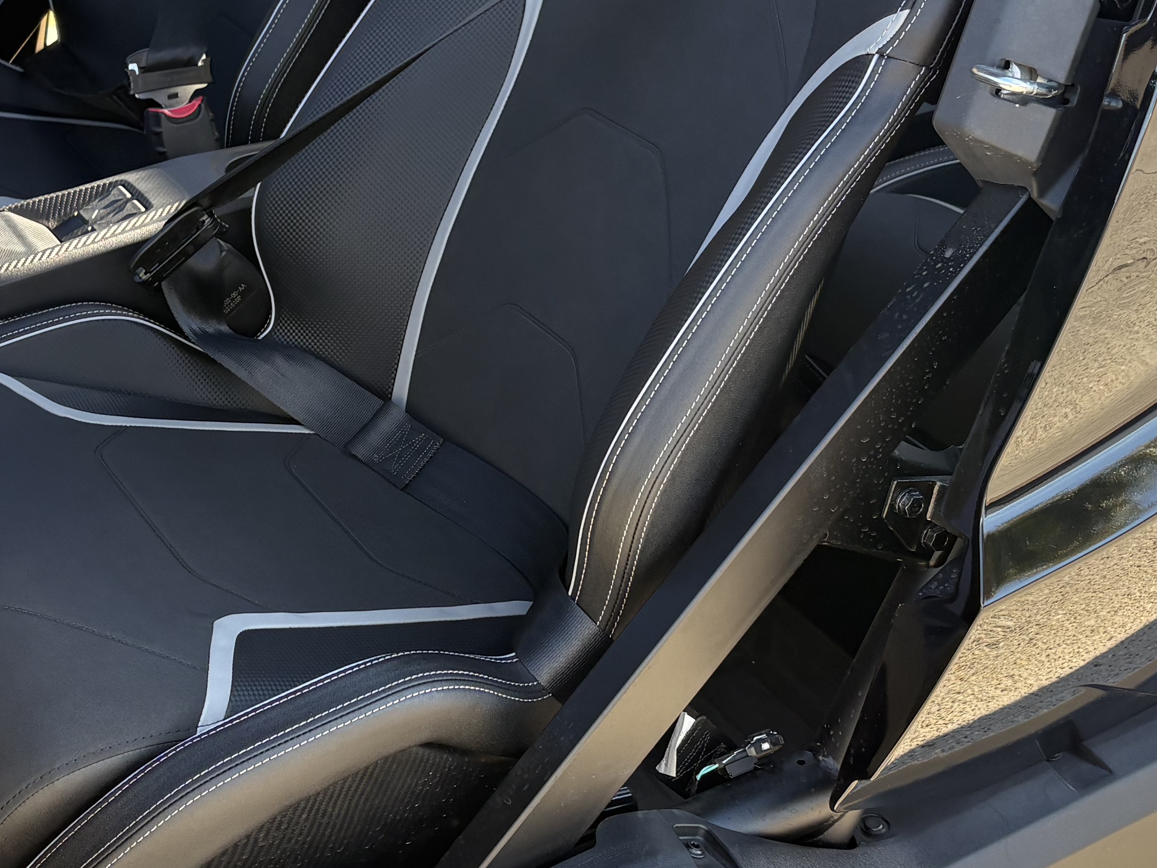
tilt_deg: -25.0
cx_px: 425
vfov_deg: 23.9
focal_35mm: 61
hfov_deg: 31.5
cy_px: 308
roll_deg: -2.1
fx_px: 2039
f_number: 1.6
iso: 64
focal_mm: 5.96
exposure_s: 1/228
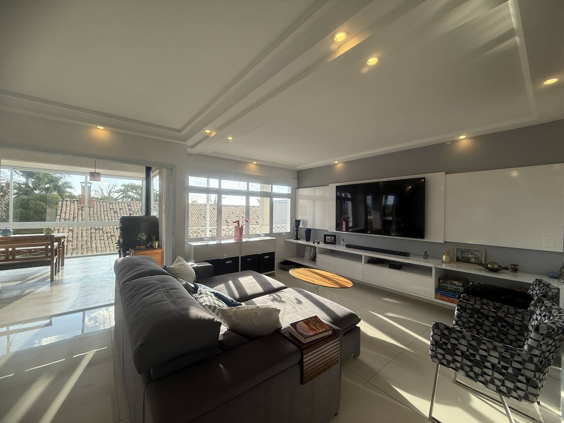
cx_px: 282
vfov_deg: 85.7
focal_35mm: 14
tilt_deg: +1.0
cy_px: 212
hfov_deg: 102.1
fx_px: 228
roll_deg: -0.8
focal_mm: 2.22
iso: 64
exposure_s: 1/349
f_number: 2.2
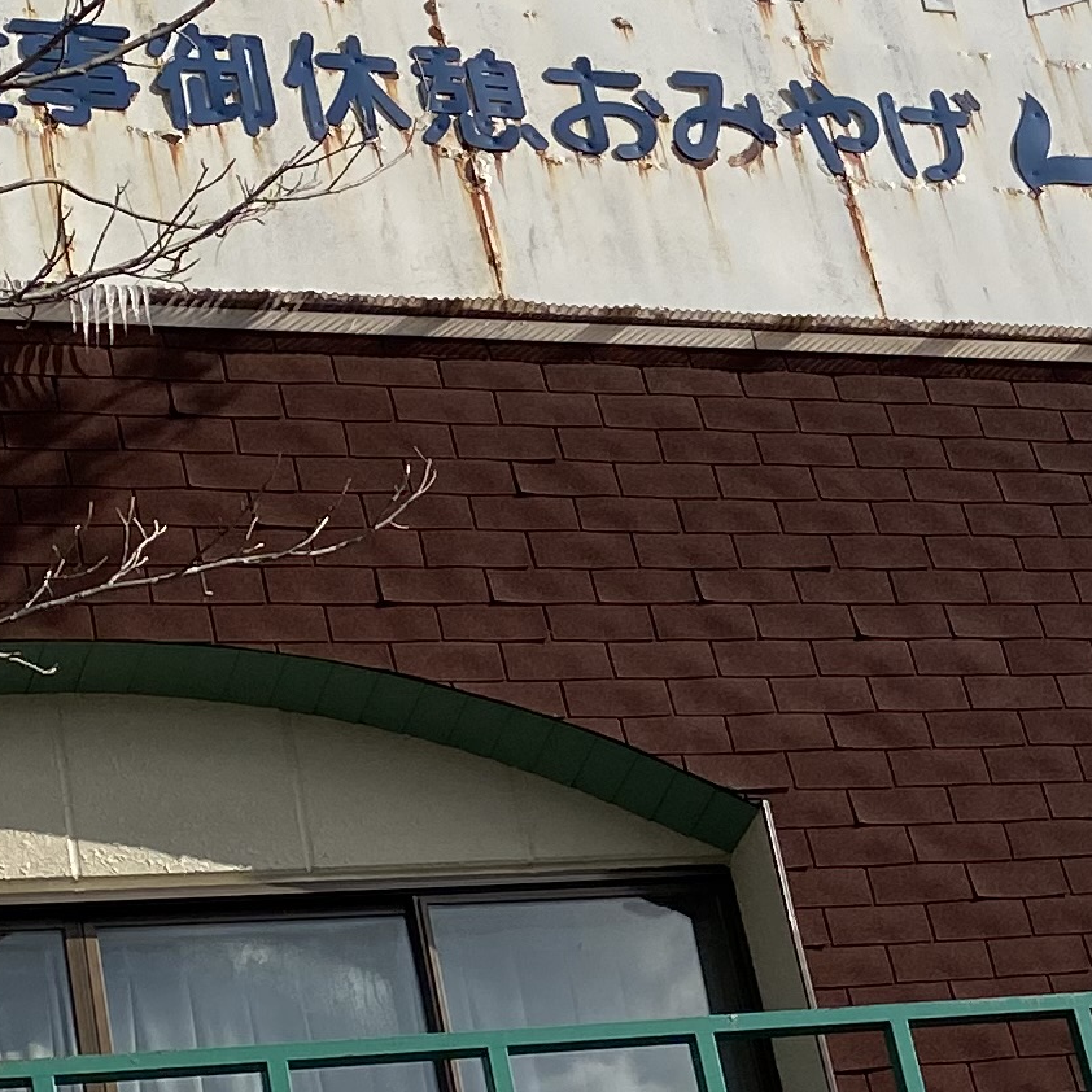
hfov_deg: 14.7
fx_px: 3926
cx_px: 1663
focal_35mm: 110
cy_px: 459
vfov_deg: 15.8
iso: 32
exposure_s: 1/5780
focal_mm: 4.25
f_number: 1.8
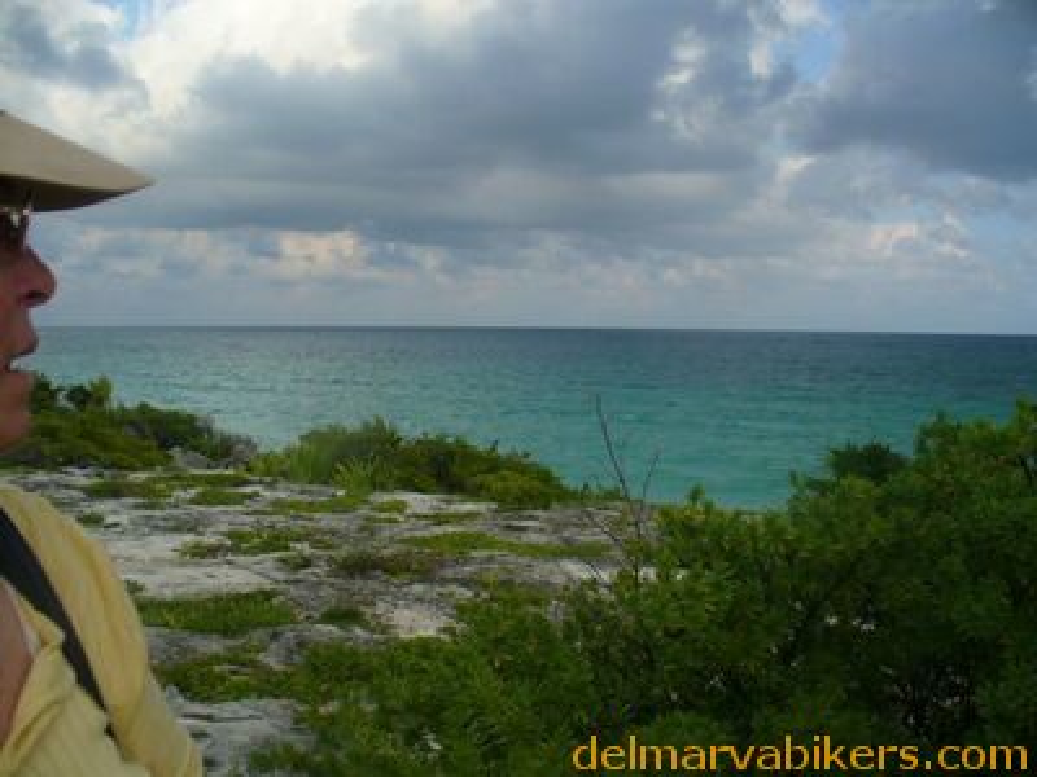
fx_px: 1108
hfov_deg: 50.1
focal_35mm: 37
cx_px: 518
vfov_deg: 38.7
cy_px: 388
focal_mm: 6.1
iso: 80
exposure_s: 1/320
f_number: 5.6
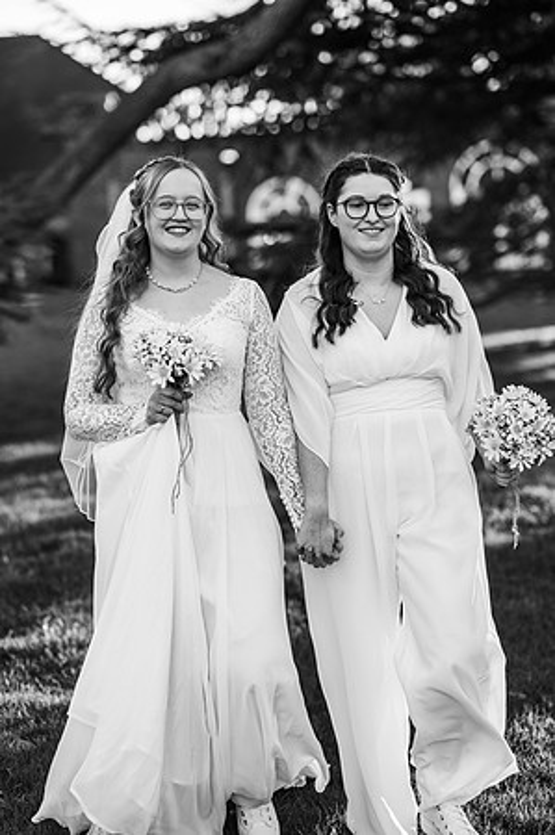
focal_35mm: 85
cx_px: 278
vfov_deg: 23.9
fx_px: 1970
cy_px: 418
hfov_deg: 16.0
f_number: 2.5
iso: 100
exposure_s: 1/1000
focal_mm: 85
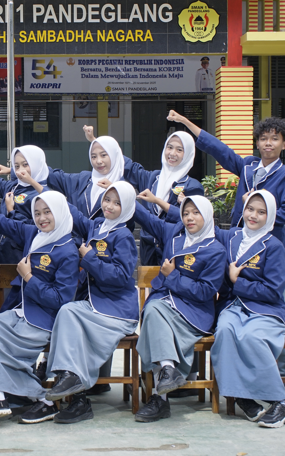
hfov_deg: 15.9
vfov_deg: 25.5
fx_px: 1007
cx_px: 13
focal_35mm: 81
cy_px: 234
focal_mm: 48
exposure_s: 1/125
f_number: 13
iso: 320
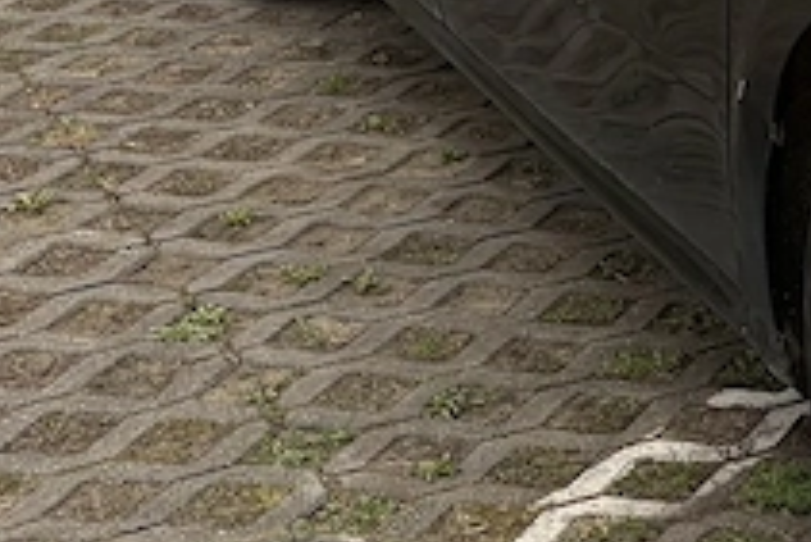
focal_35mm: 128
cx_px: 1361
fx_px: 2885
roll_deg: -0.6
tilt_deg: -12.6
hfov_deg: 14.5
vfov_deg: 10.4
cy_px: -234
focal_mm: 5.96
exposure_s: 1/444
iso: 50
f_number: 1.6
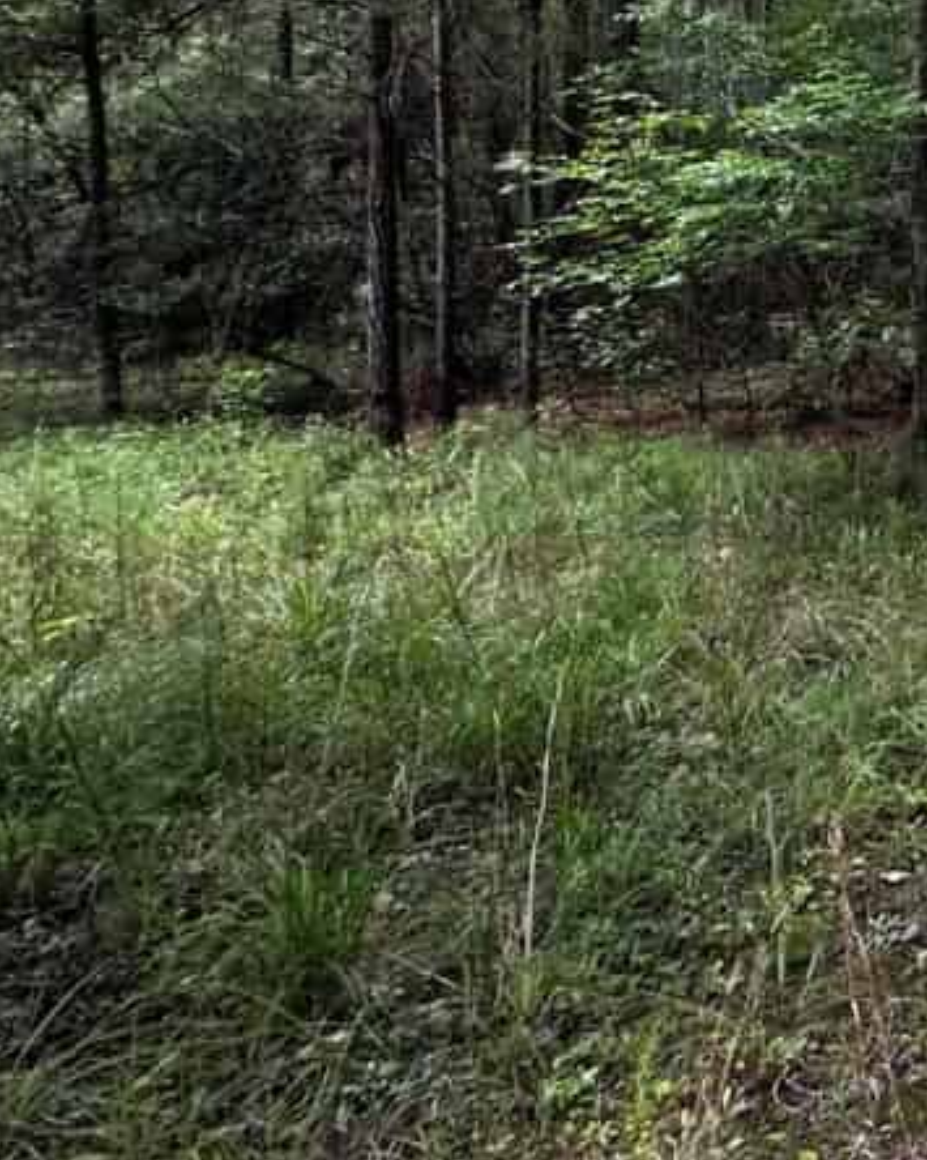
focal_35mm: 42
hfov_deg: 23.2
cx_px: 1586
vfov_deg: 40.5
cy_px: 118
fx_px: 1441
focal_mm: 2.2
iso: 100
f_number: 2.2
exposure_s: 1/99
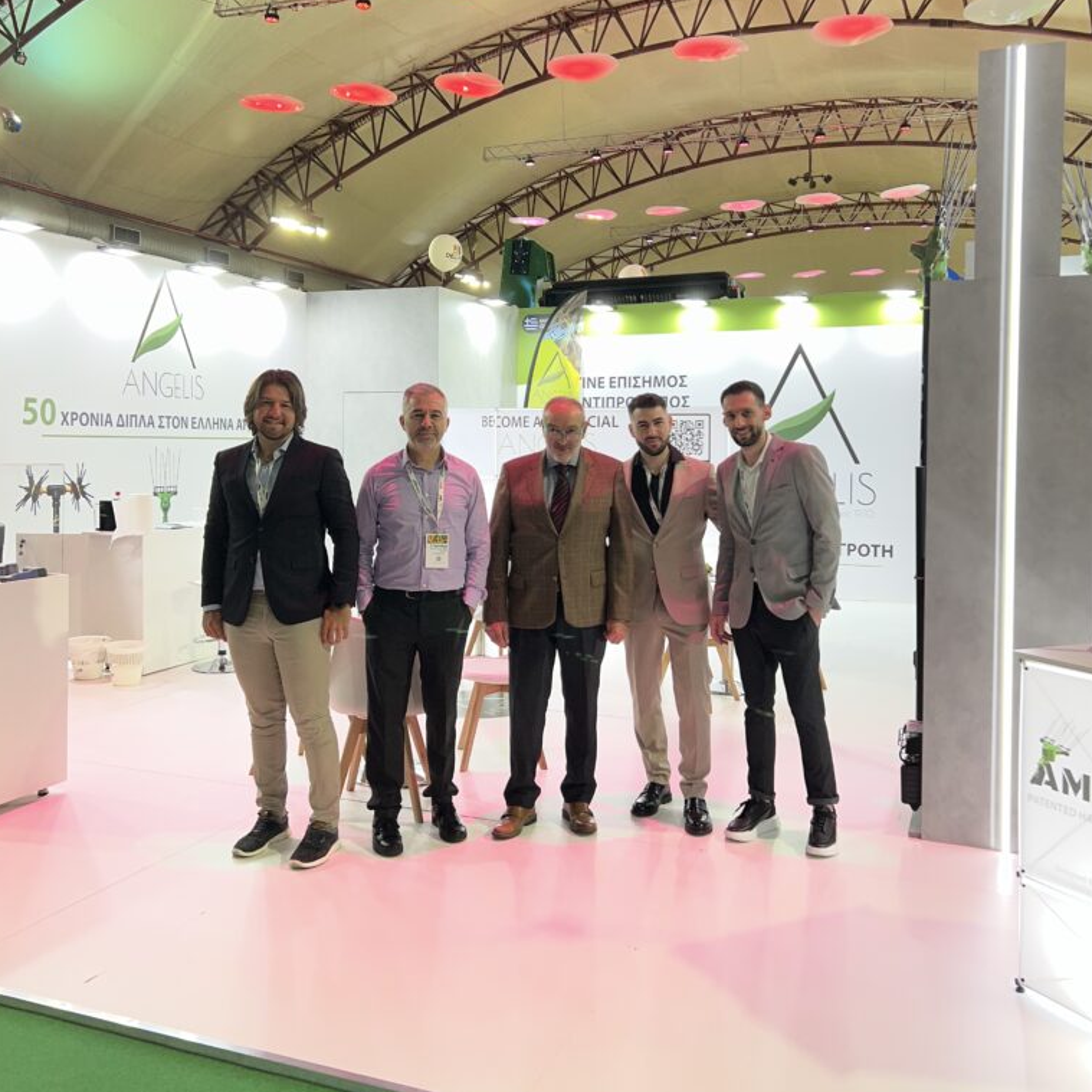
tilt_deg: -1.0
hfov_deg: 52.5
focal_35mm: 31
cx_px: 544
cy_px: 469
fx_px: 1106
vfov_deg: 52.4
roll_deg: -0.8
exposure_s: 1/109
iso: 32
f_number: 1.5
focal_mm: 5.7
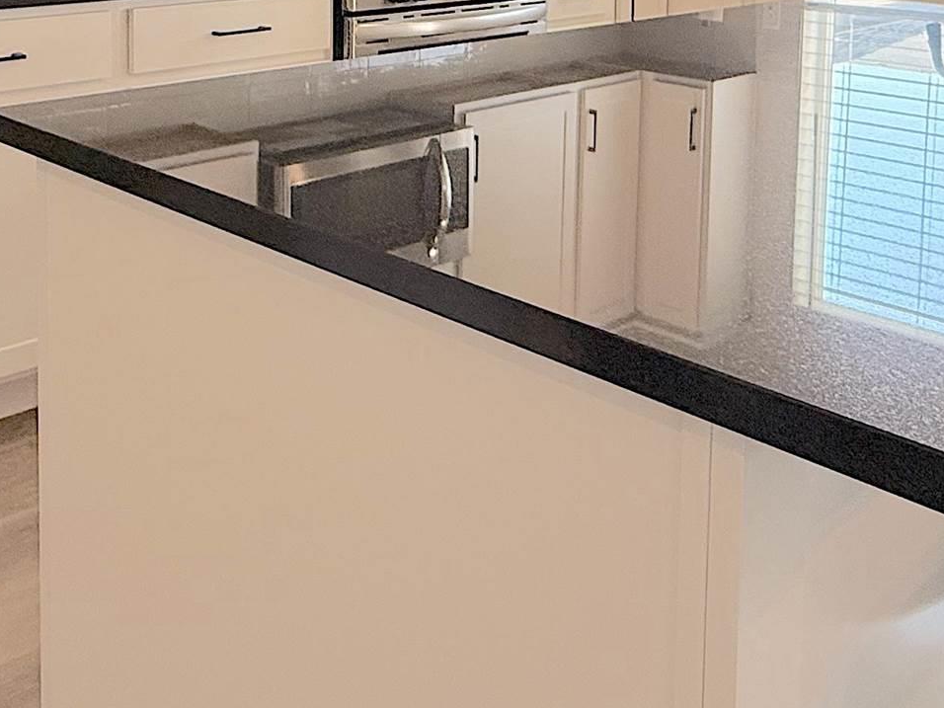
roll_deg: -0.6
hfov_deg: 41.9
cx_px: 384
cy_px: -41
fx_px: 1227
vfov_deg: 29.5
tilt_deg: -3.8
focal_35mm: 45
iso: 100
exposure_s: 1/120
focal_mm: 2.22
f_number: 2.2
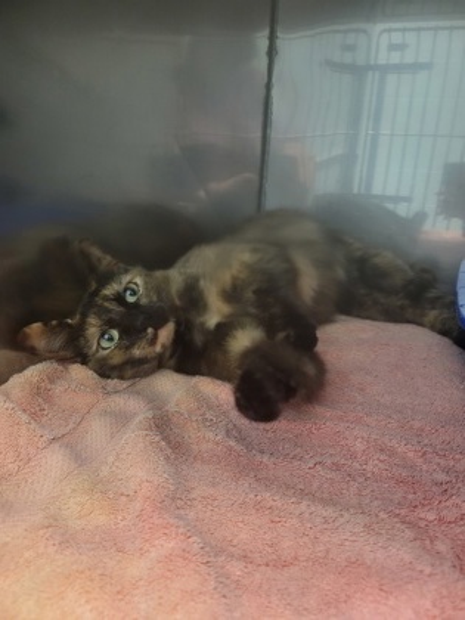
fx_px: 466
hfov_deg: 53.1
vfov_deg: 67.3
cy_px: 310
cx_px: 232
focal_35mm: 26
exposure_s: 1/40
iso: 500
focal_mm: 5.4
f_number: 1.8
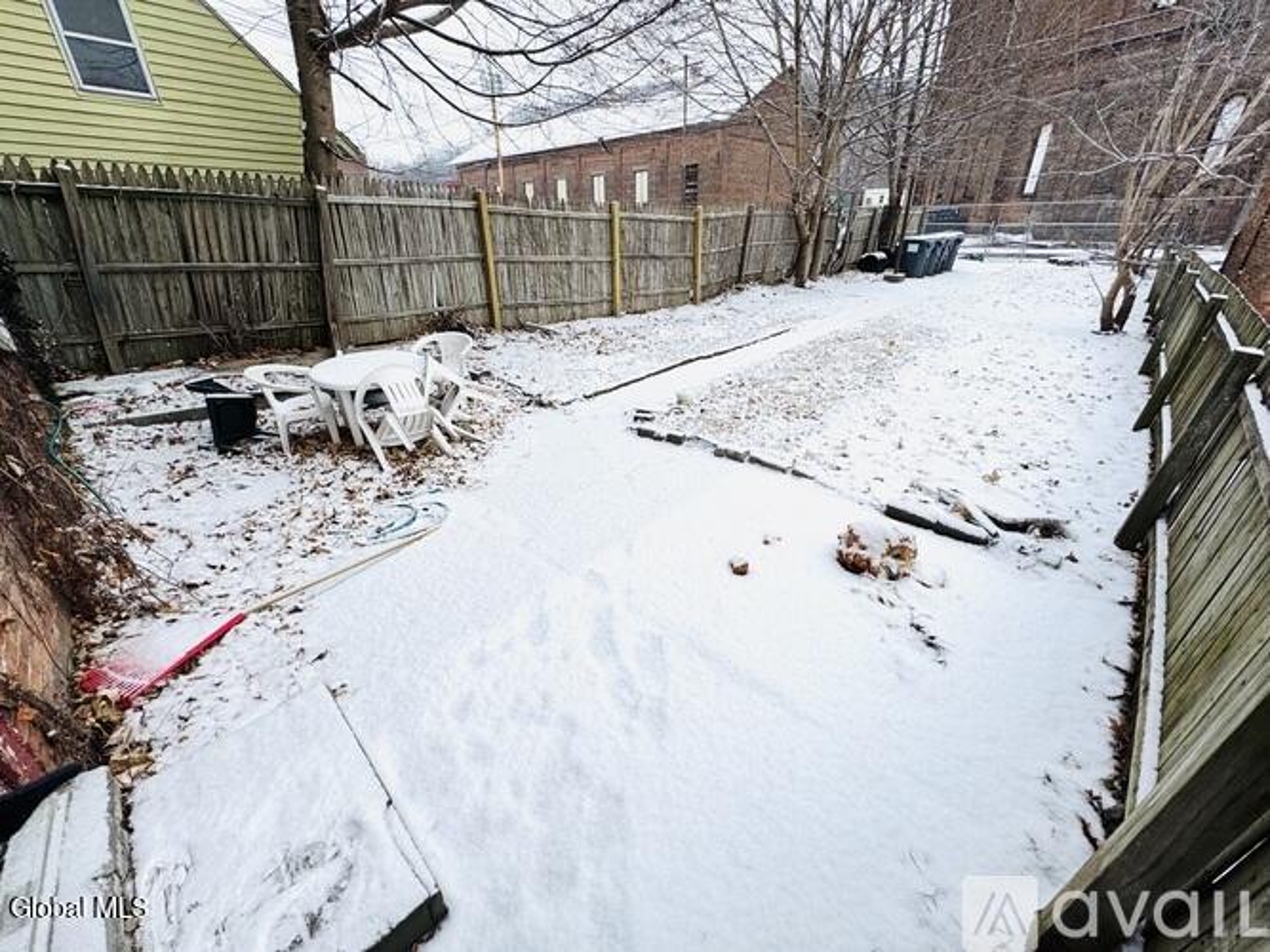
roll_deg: +0.9
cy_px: 476
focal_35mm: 14
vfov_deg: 85.7
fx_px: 514
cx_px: 635
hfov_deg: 102.1
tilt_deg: -25.7
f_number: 2.2
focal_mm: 2.22
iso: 40
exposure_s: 1/1198
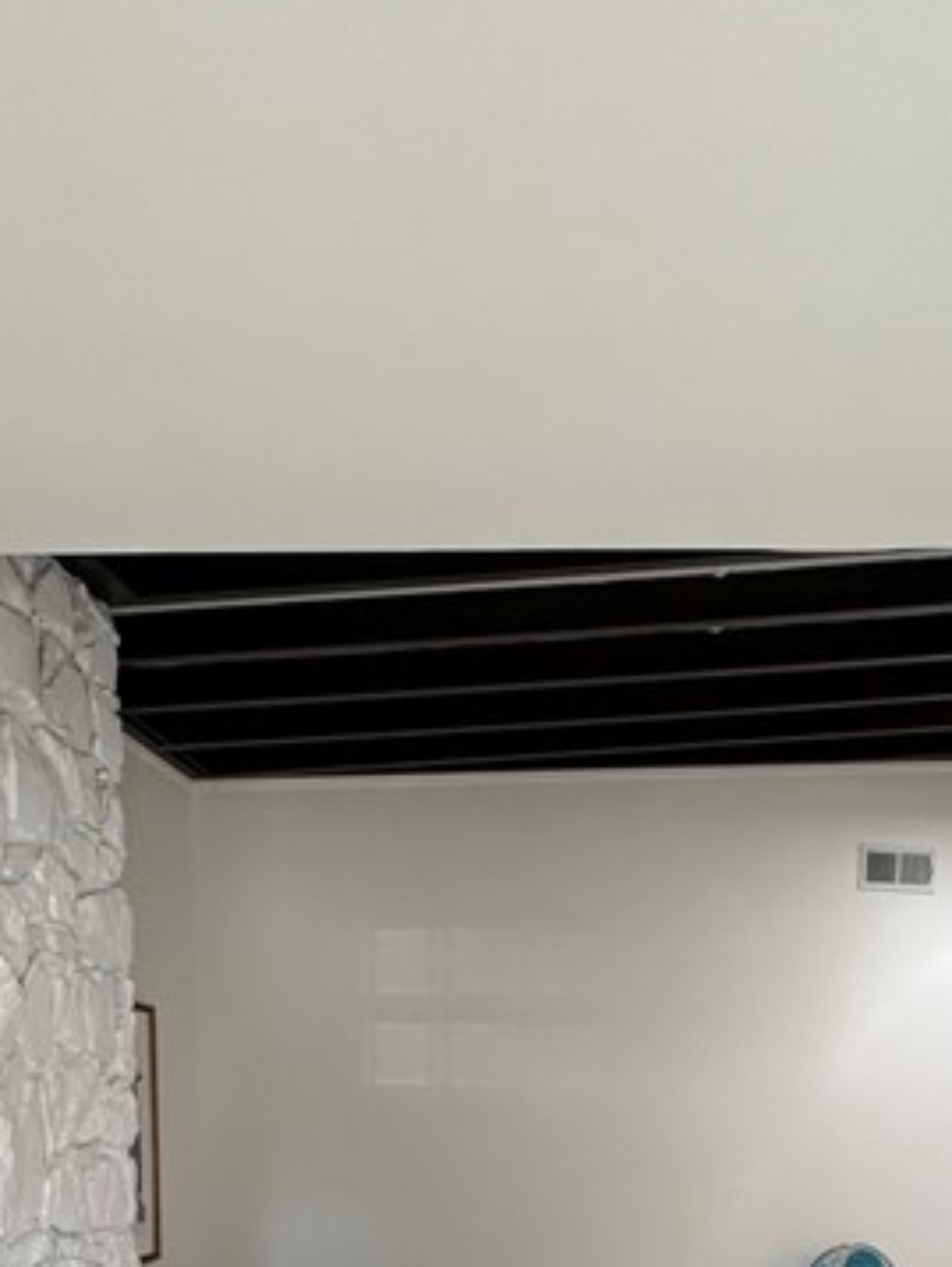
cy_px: 1295
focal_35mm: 40
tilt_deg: -6.7
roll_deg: -1.2
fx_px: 1465
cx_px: 602
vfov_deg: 40.4
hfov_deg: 35.8
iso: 200
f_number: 2.2
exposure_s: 1/99
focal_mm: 2.22
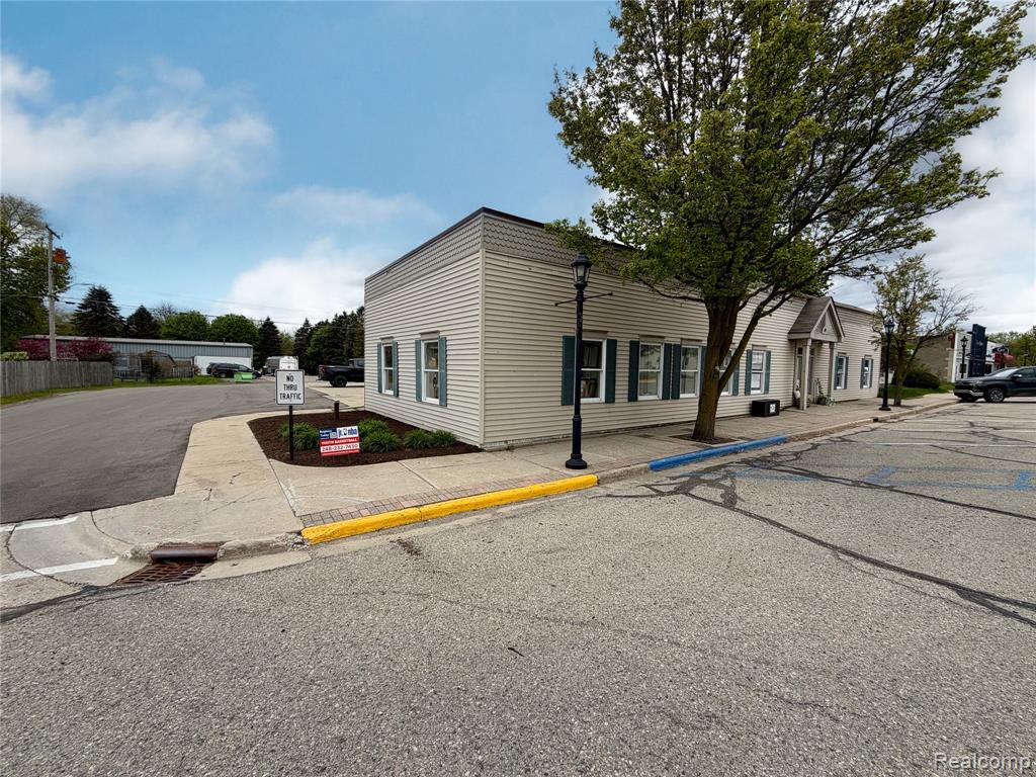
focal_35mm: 14
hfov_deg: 102.1
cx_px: 518
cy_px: 388
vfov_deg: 85.7
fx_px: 419
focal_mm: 2.22
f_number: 2.2
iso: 20
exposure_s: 1/799
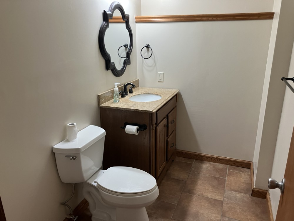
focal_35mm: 28
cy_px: 110
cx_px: 147
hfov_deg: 63.4
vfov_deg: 49.7
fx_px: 238
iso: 80
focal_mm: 3.99
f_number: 1.8
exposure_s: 1/60
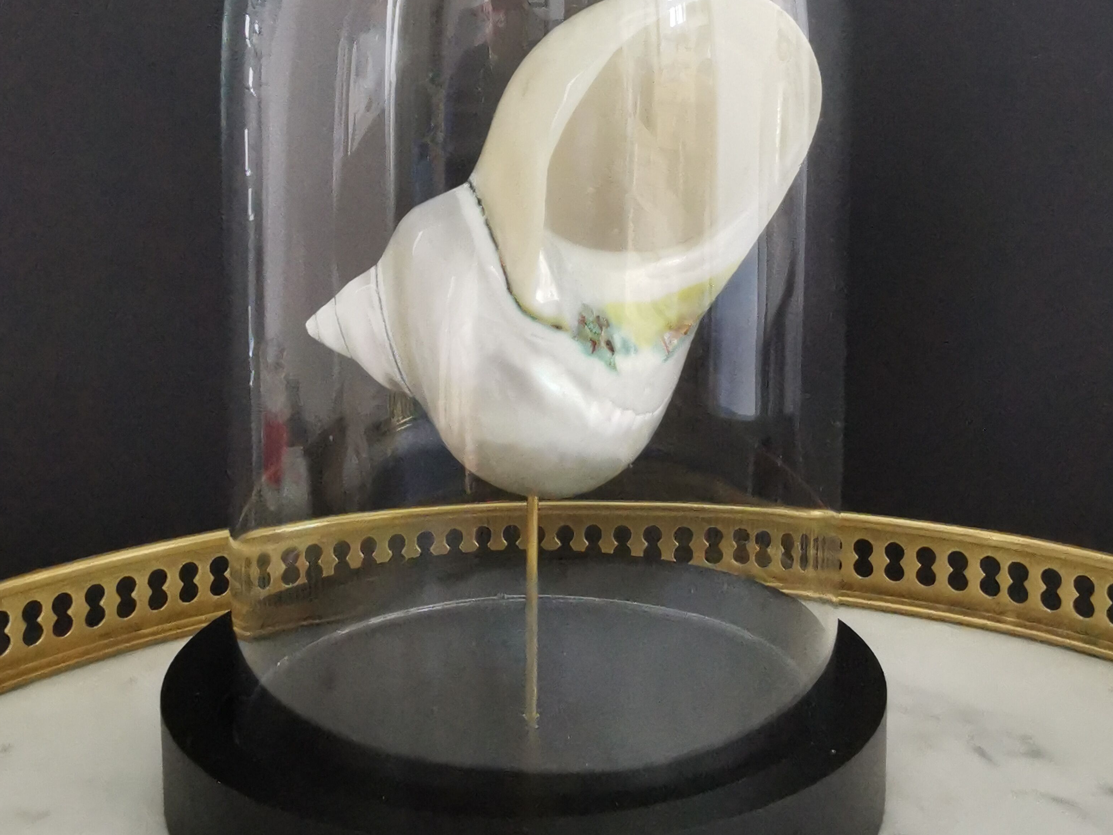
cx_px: 558
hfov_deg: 46.8
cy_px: 227
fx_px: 1286
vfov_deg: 35.3
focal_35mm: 40
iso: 640
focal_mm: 2.26
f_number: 2.2
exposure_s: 1/20
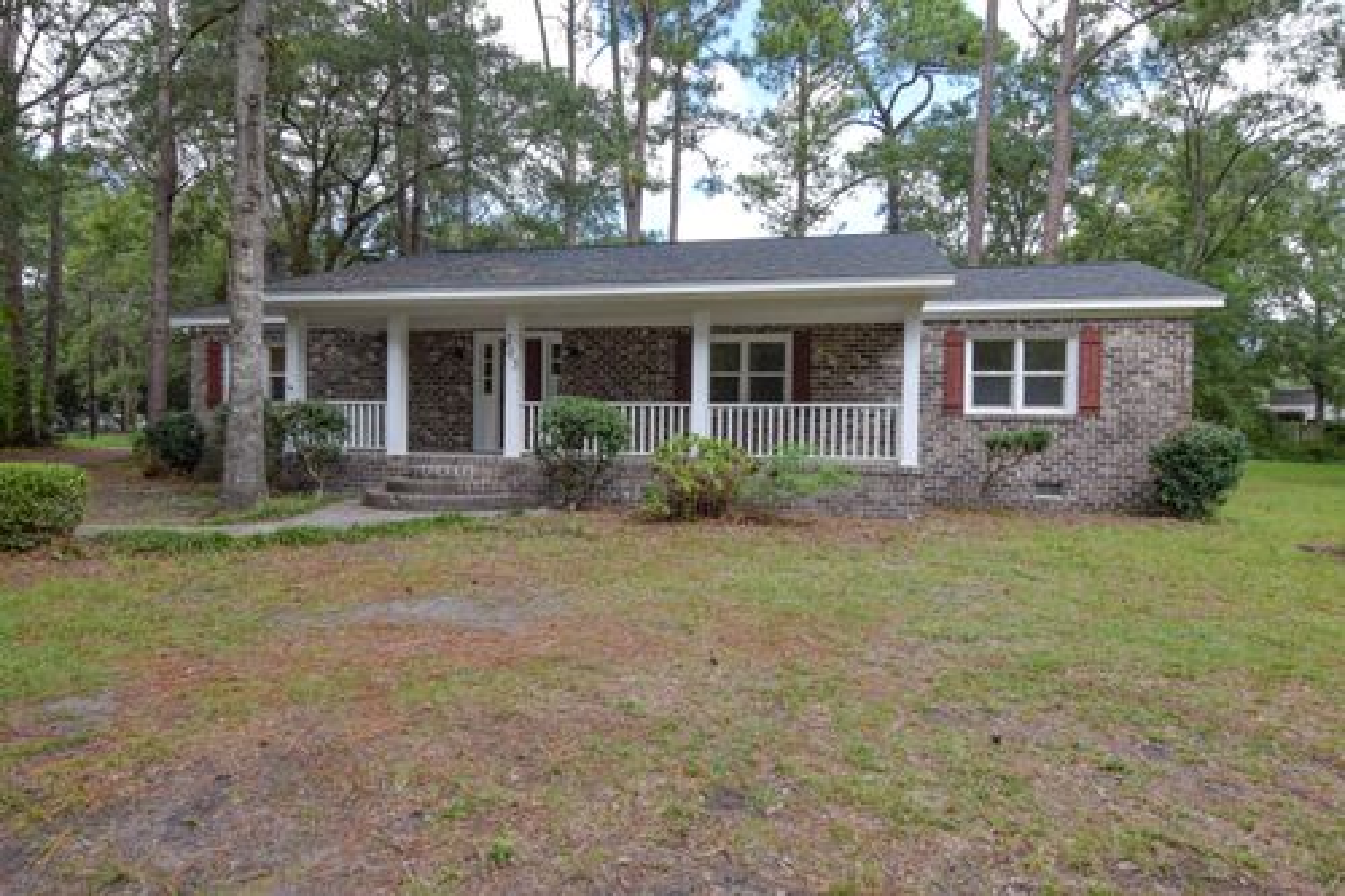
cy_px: 448
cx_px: 672
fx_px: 784
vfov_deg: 59.5
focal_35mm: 21
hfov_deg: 81.2
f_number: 9
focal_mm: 14
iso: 800
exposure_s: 1/400
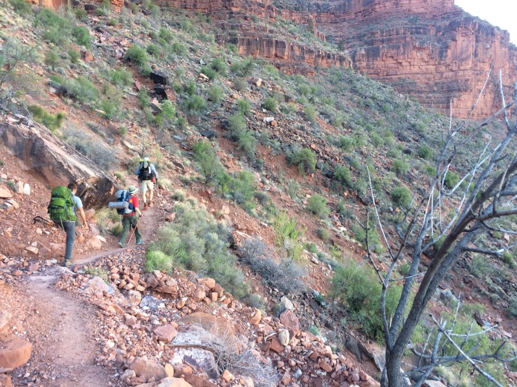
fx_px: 433
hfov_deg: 61.7
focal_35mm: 29
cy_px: 194
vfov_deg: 48.2
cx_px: 258
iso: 32
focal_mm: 4.15
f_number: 2.2
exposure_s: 1/60
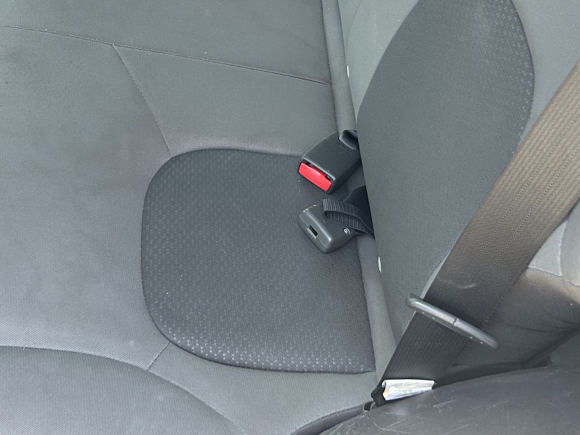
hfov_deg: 34.3
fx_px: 938
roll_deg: +1.2
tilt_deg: -40.8
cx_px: 264
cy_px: 67
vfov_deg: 25.5
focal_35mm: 56
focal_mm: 5.7
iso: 80
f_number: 1.5
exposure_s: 1/121
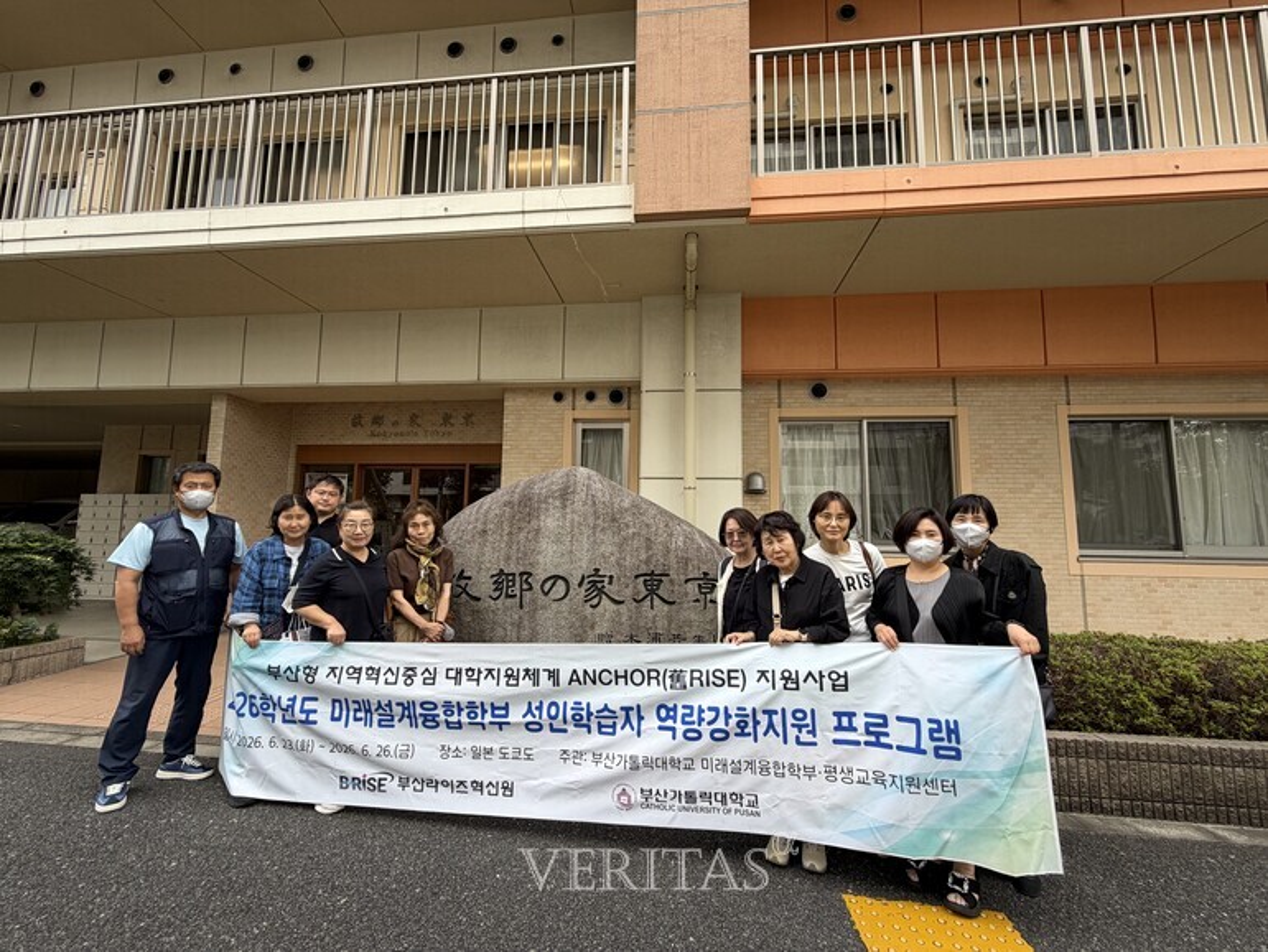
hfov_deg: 102.0
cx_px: 634
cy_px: 476
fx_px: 513
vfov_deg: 85.7
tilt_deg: +5.7
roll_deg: -0.5
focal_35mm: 14
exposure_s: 1/363
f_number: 2.2
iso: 50
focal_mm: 2.22
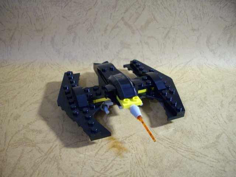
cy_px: 88
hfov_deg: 50.1
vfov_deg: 38.7
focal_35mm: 37
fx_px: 252
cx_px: 118
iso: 400
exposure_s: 1/15
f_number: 2.8
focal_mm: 6.2
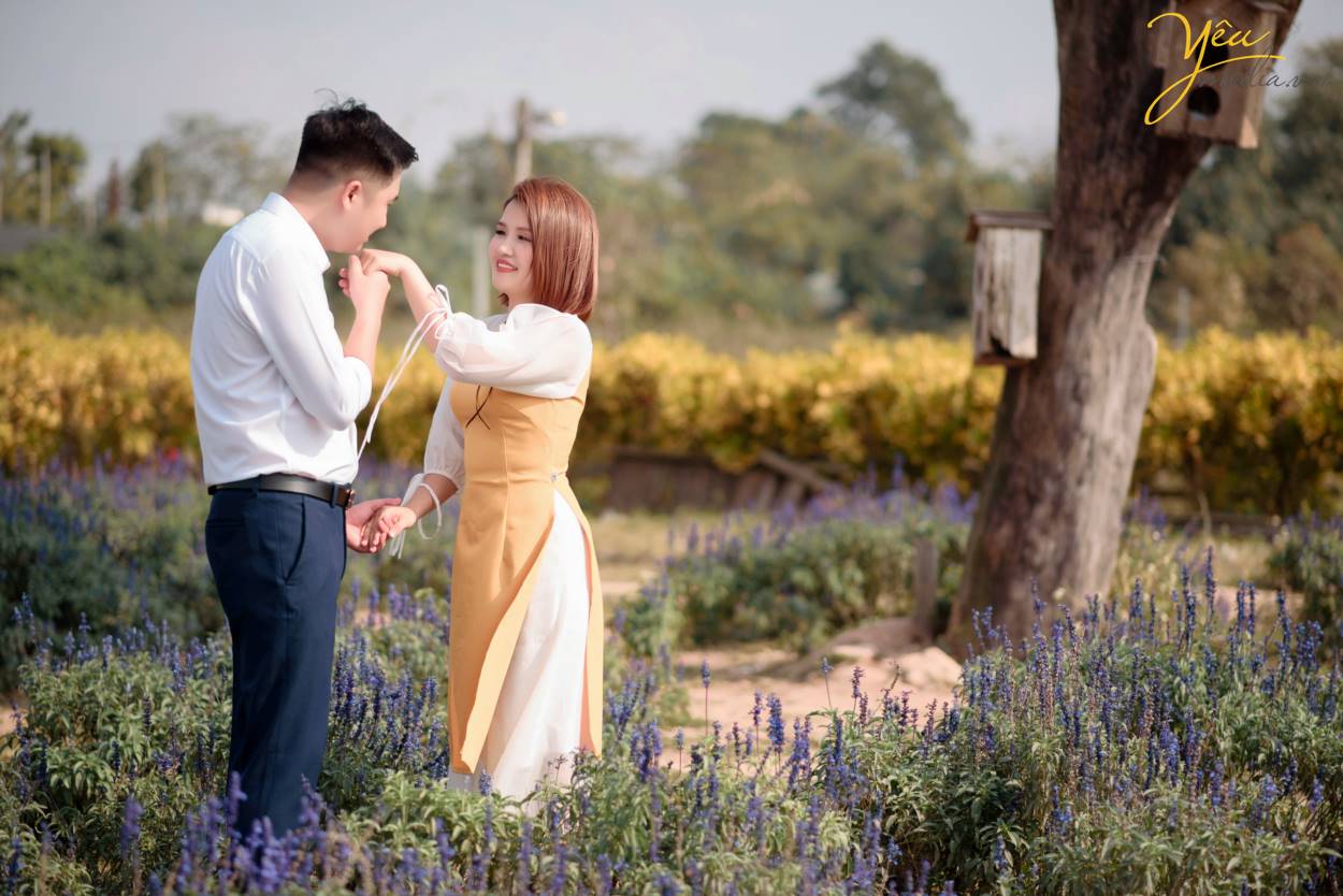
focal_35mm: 85
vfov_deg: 16.1
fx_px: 3172
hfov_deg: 23.9
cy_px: 448
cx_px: 672
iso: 100
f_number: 2.2
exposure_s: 1/2000
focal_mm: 85
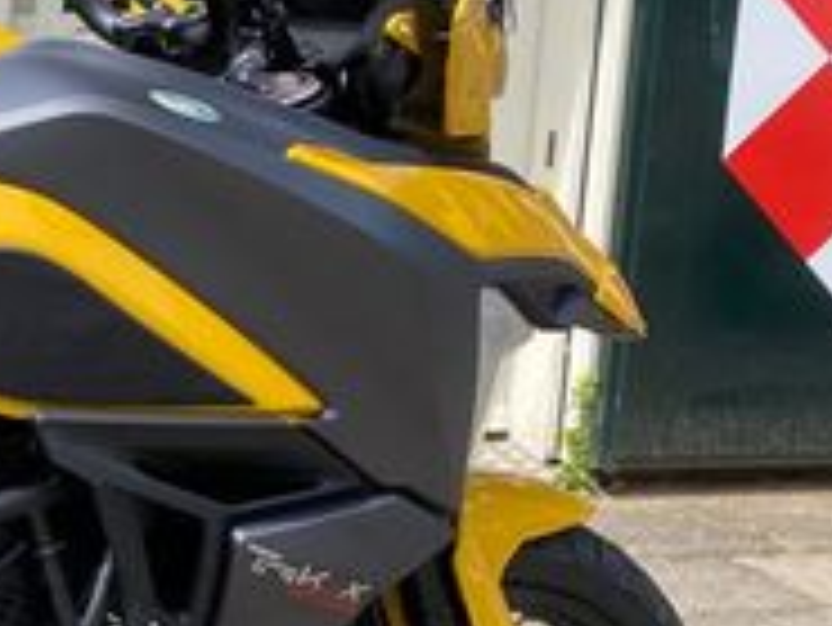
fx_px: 2165
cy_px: 419
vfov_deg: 16.4
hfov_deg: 19.0
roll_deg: -1.1
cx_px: -432
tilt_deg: -12.5
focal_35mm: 90
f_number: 1.8
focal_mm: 4.25
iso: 32
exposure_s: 1/702
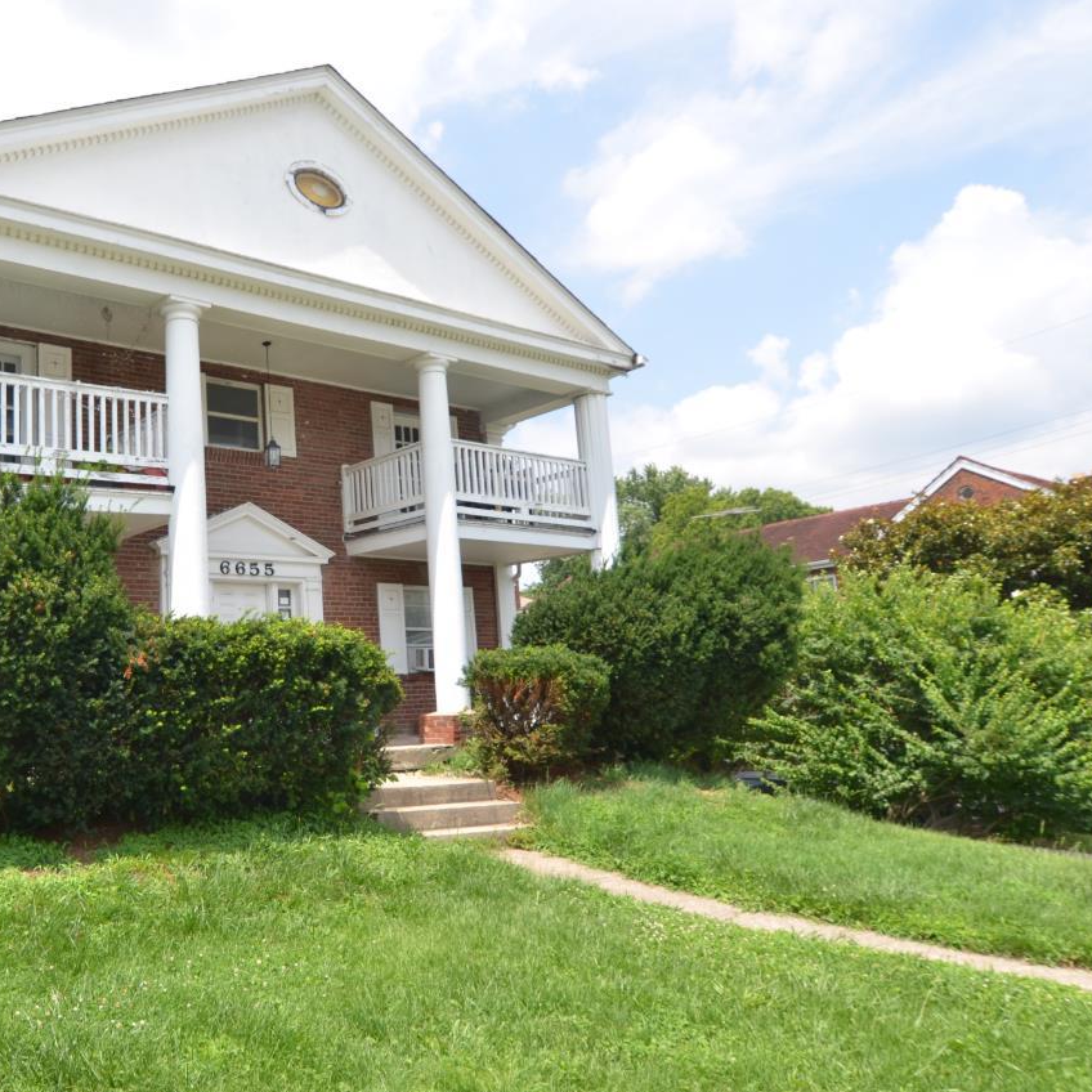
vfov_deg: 63.4
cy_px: 556
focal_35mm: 25
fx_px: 883
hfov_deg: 60.2
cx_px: 279
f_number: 7.1
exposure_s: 1/250
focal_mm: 11
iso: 100
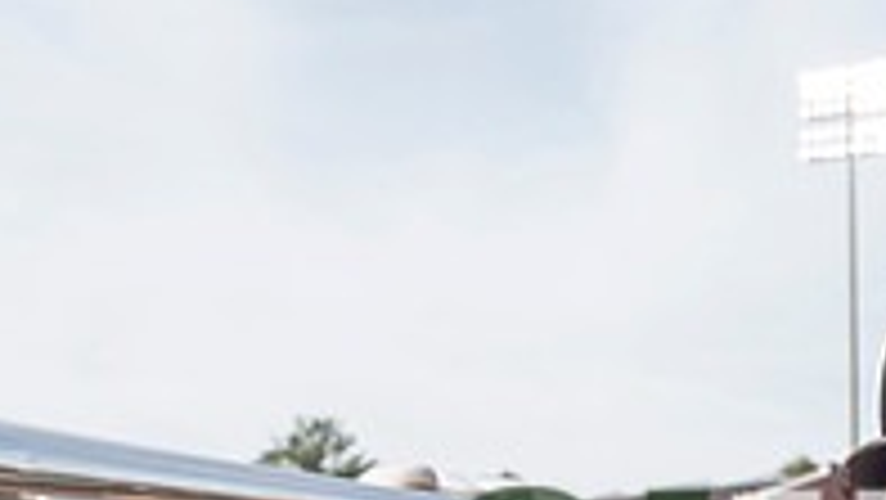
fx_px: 1739
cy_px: 700
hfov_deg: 27.6
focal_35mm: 74
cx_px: 783
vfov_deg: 15.3
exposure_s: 1/800
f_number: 5
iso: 250
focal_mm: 24
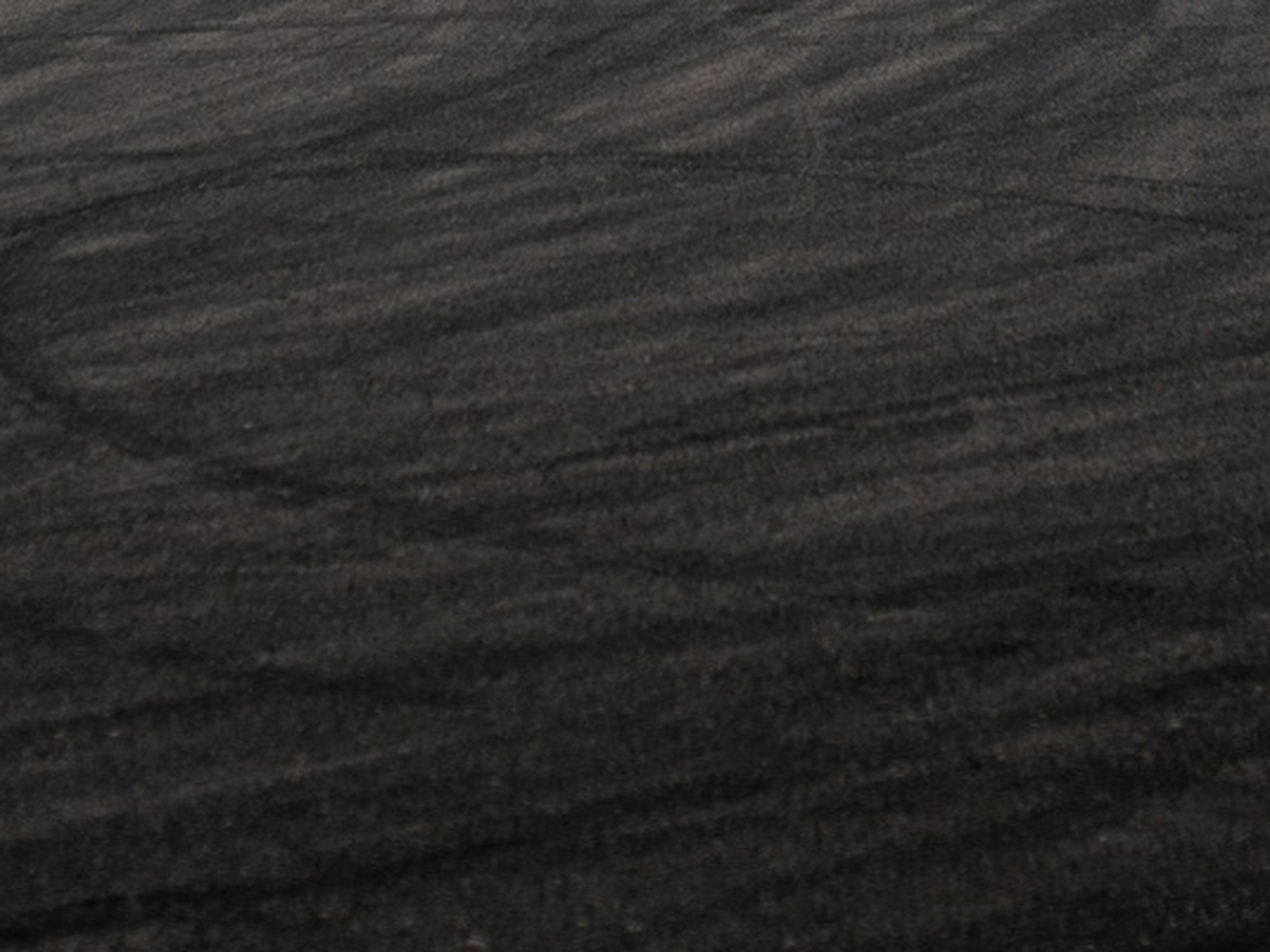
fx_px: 5905
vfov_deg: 9.0
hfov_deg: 12.3
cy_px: -542
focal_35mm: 161
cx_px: 736
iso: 100
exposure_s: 1/2500
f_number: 2.2
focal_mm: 35
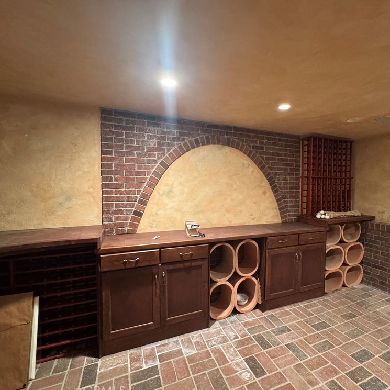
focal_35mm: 17
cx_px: 221
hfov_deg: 83.5
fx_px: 217
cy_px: 197
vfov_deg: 84.0
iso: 640
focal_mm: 2.22
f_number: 2.2
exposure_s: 1/60
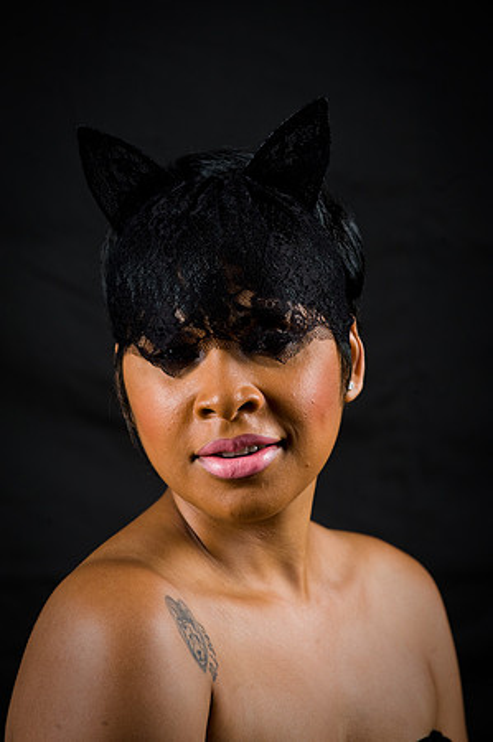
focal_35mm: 200
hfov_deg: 6.9
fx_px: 4118
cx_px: 246
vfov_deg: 10.3
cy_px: 371
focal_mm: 200
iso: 200
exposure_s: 1/125
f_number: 5.6
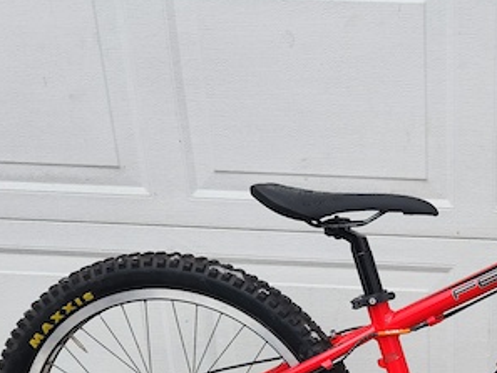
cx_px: 485
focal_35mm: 62
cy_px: 373
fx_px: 891
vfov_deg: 22.7
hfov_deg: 29.3
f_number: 1.8
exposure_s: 1/180
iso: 160
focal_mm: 5.4
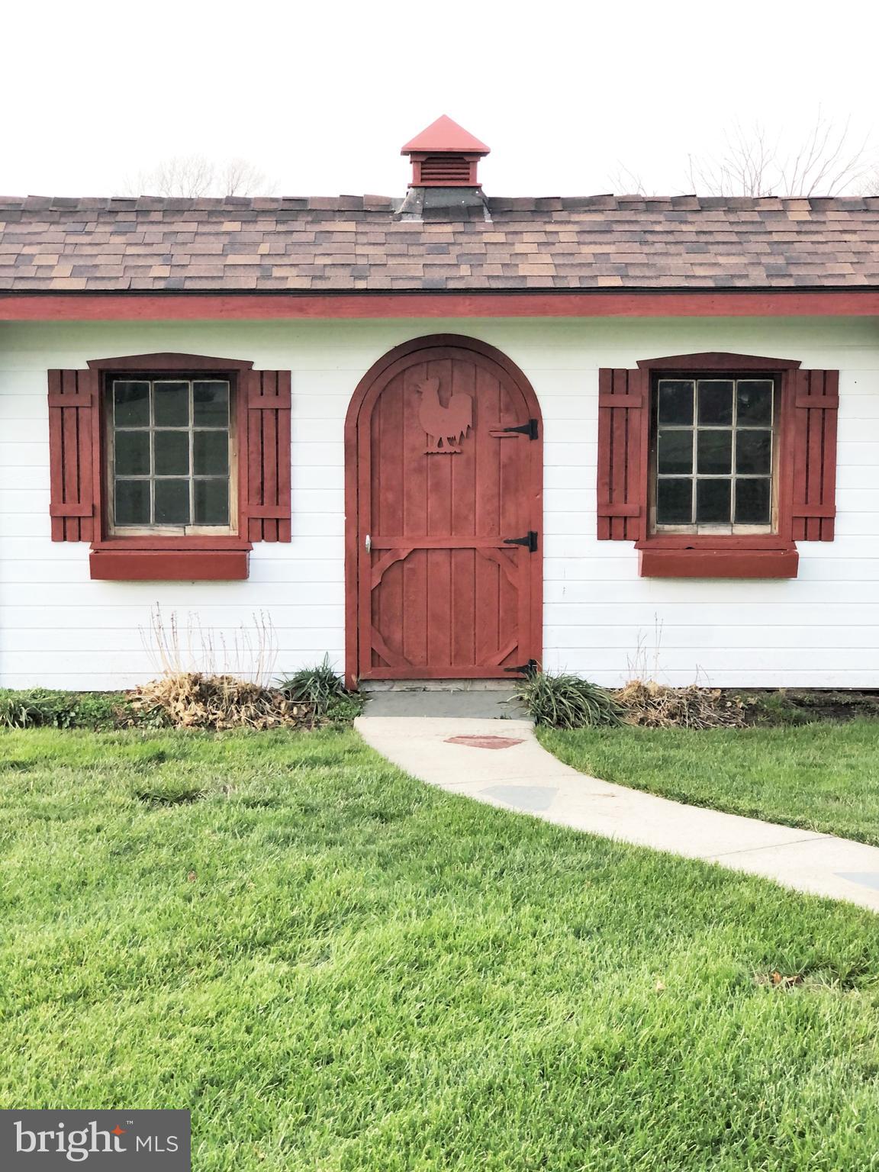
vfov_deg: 33.8
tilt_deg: -9.1
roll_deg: -0.4
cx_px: 440
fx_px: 1930
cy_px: 586
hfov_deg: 25.7
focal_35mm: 57
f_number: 2.8
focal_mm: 6.6
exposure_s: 1/120
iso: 64
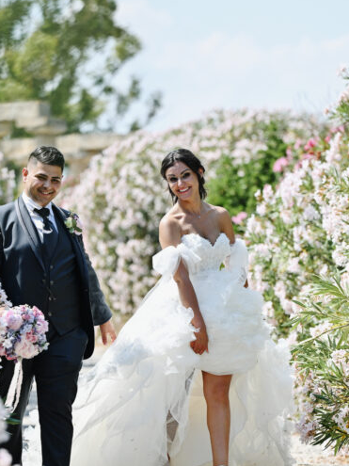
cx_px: -22
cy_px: 262
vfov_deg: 7.3
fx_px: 3658
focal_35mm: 272
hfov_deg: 5.4
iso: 125
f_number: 3.5
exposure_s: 1/1250
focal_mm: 140
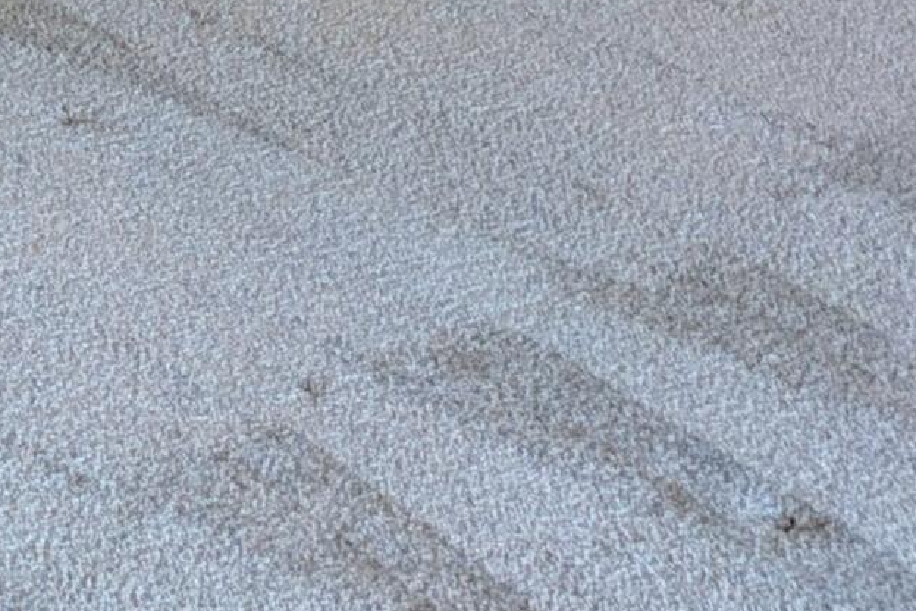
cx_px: -915
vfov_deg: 9.7
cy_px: -852
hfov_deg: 13.9
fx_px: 3180
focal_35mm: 125
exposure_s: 1/30
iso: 57
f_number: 1.89
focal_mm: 5.43
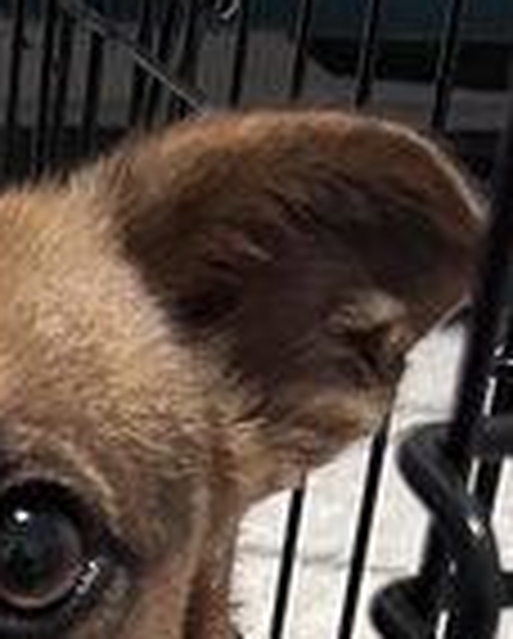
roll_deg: -0.5
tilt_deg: -35.1
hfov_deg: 12.1
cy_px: 1154
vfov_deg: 14.2
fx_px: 2254
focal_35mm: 119
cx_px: -360
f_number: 1.5
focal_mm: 5.7
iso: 320
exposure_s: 1/60
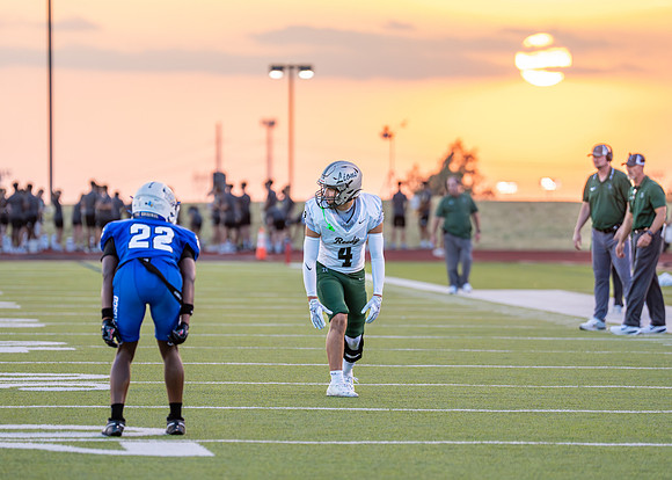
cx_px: 343
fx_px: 5423
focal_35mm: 284
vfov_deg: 5.1
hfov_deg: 7.1
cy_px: 247
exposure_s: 1/1250
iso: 1000
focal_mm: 194
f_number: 2.8
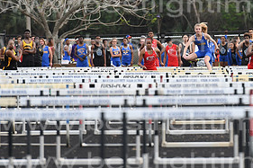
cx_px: 204
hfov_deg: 3.3
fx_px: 4347
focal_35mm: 619
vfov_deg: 2.2
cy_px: 65
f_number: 4
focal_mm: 200
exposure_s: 1/1600
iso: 800
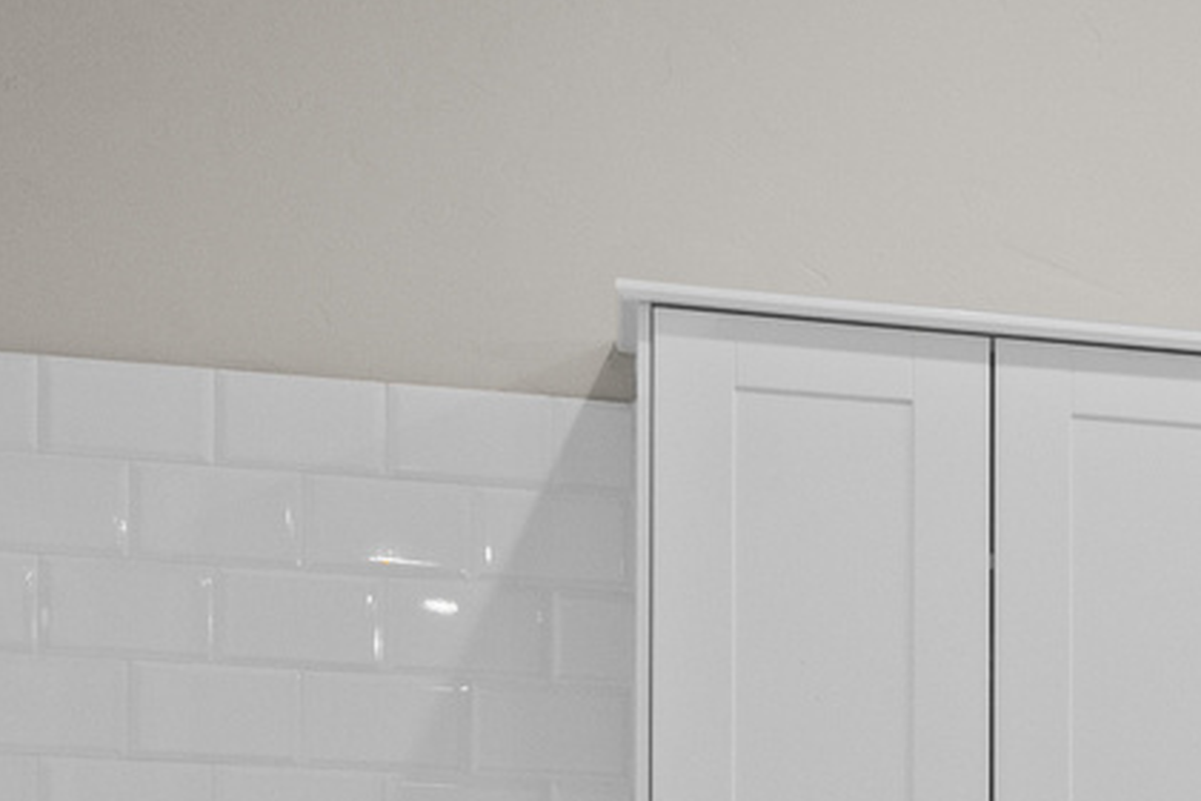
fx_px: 4151
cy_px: 1263
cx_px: 2814
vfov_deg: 10.6
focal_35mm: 124
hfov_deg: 12.9
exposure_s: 1/3
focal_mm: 17
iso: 320
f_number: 9
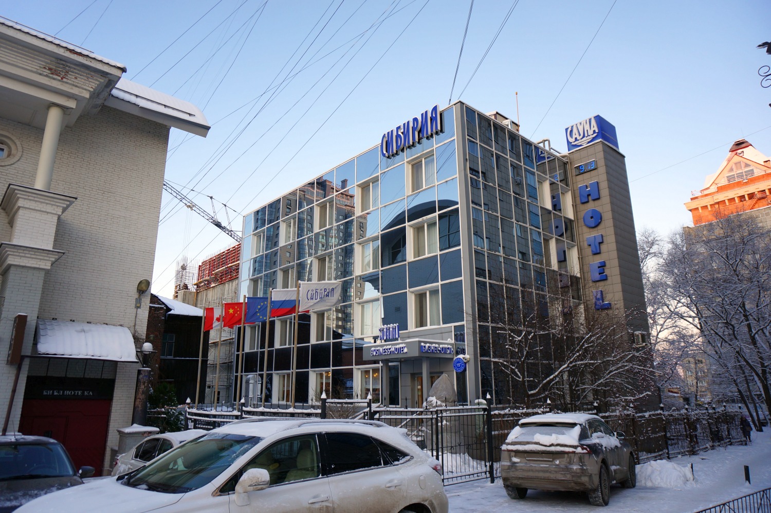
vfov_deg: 53.0
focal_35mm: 24
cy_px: 256
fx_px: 513
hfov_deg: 73.8
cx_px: 386
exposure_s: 1/60
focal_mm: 16
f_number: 4.5
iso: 100
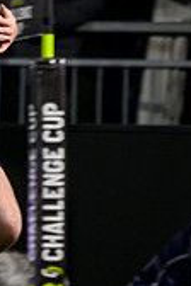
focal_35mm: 2731
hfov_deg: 0.5
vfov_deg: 0.8
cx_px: -55
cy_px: 6
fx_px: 21733
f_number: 4
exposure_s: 1/640
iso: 4000
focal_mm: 560
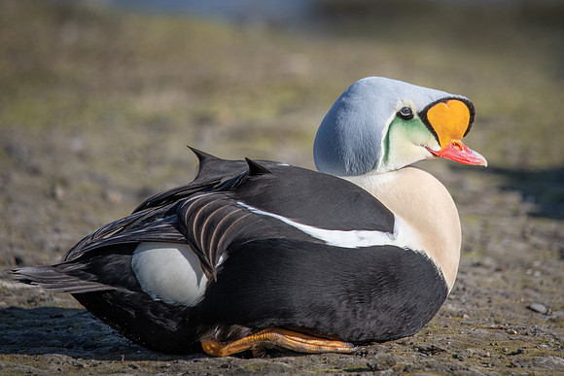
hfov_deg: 2.3
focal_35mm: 886
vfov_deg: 1.6
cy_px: 98
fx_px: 13885
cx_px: 376
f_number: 6.3
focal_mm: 600
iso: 400
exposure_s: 1/2000
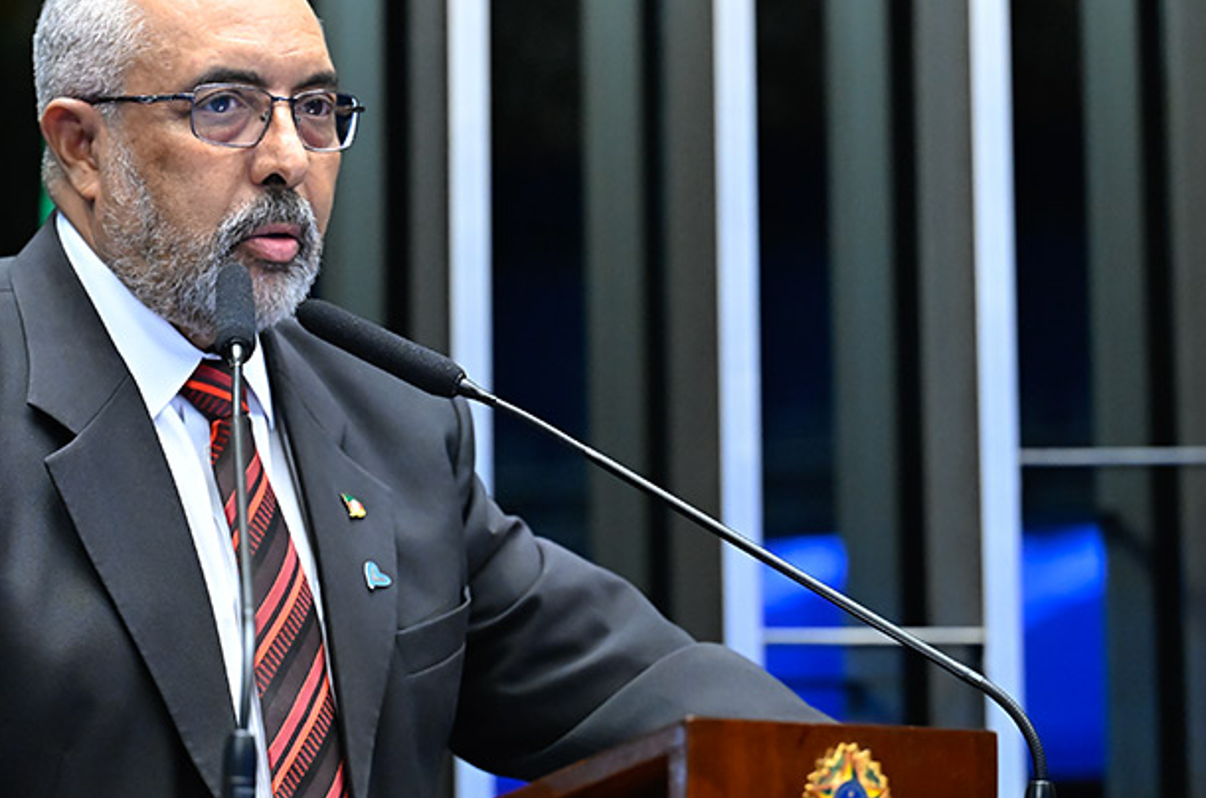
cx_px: 395
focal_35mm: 148
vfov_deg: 9.2
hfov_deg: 13.9
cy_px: 466
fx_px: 4948
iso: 6400
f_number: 3.5
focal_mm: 105
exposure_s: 1/125
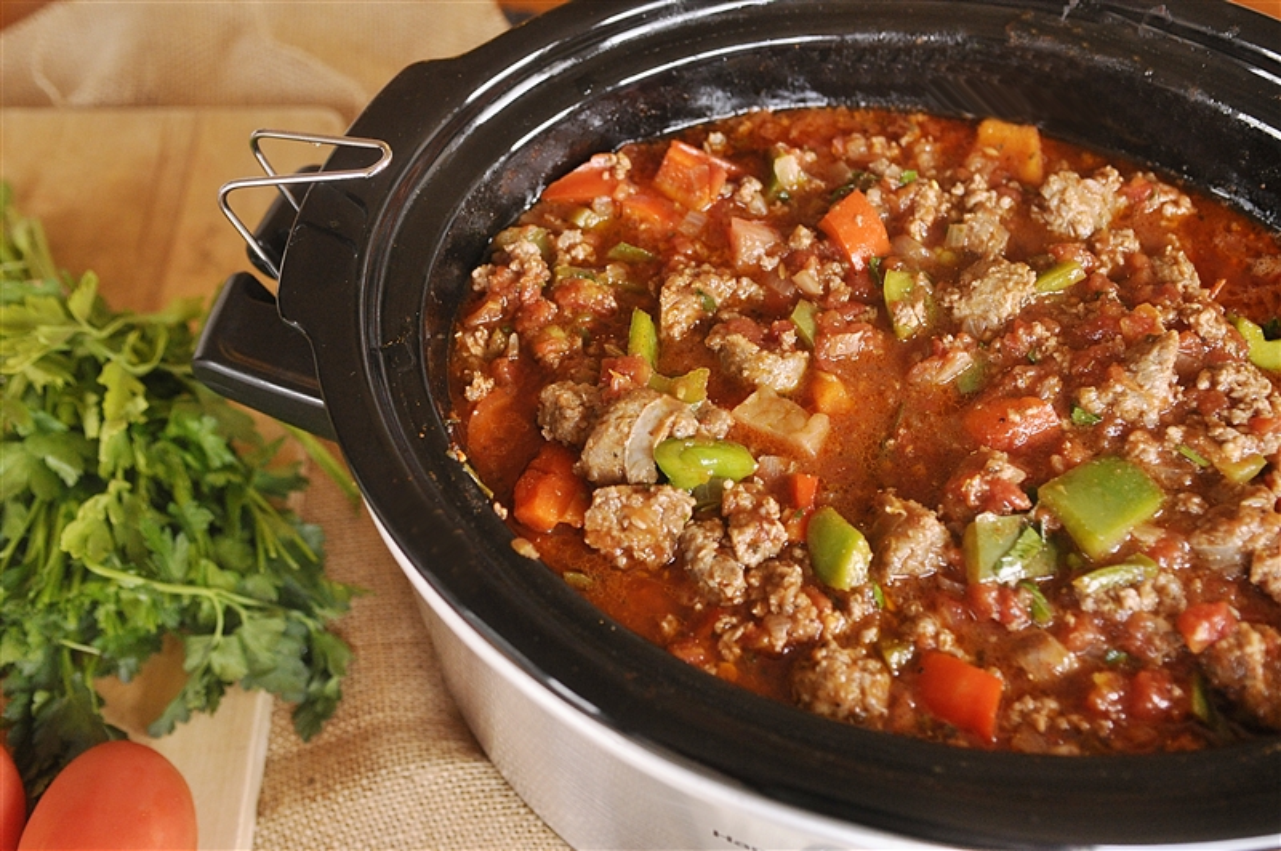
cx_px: 640
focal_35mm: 45
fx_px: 1599
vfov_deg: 29.8
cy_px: 426
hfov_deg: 43.7
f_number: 3.5
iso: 800
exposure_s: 1/125
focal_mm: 30
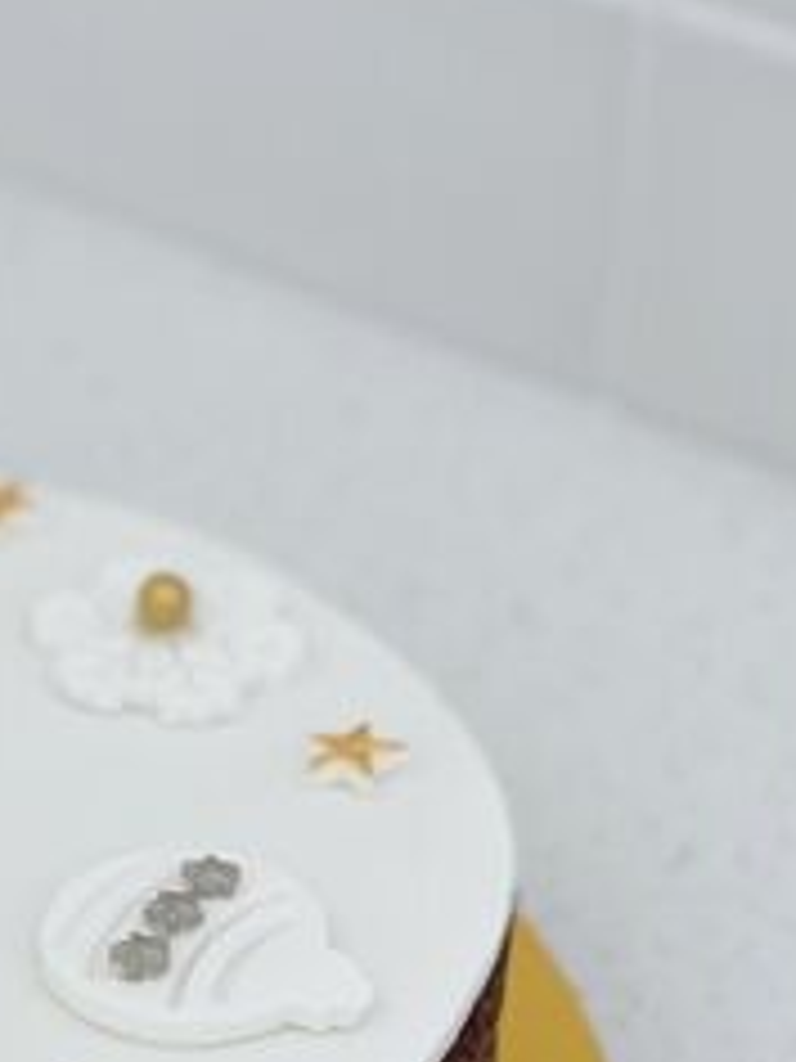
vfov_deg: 13.8
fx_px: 4323
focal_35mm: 141
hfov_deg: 10.3
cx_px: -238
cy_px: 1022
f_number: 2.4
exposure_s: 1/122
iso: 50
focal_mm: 6
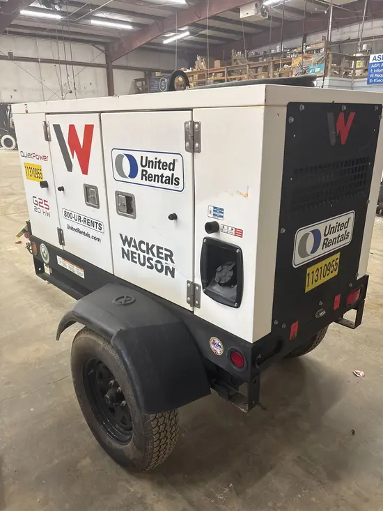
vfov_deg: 67.3
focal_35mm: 26
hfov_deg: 53.1
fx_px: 383
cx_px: 192
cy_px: 256
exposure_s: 1/76
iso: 125
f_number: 1.6
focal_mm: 5.96
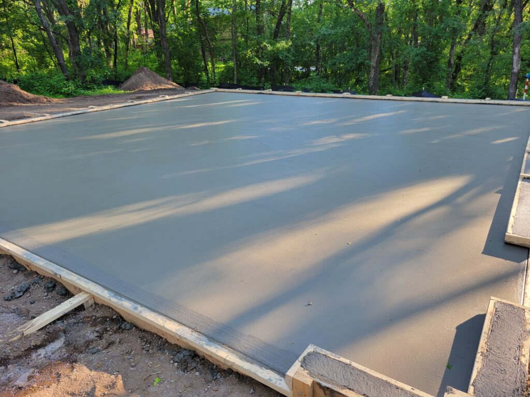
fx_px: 398
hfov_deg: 67.3
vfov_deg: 53.1
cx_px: 265
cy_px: 198
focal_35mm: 26
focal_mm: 5.4
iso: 64
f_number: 1.8
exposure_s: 1/120
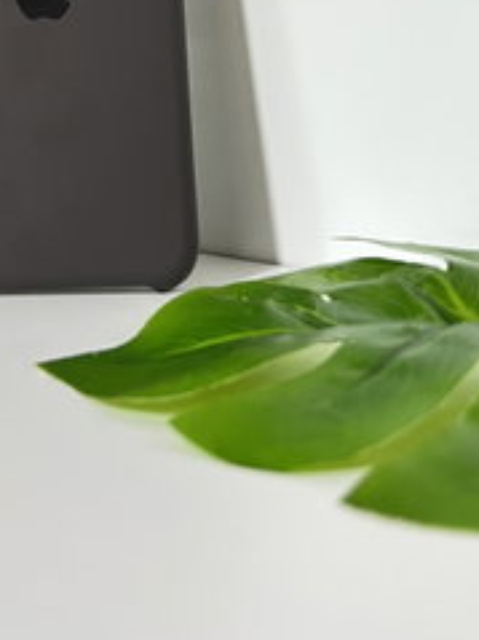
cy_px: -9
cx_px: 59
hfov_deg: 24.6
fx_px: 1071
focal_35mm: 58
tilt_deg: +3.1
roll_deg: +2.3
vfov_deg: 30.7
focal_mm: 5.7
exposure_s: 1/60
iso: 250
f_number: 1.5
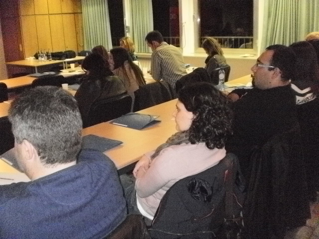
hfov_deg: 49.0
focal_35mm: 38
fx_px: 350
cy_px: 120
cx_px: 160
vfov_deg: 37.7
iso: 1600
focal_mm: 6.3
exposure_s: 1/60
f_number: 3.1
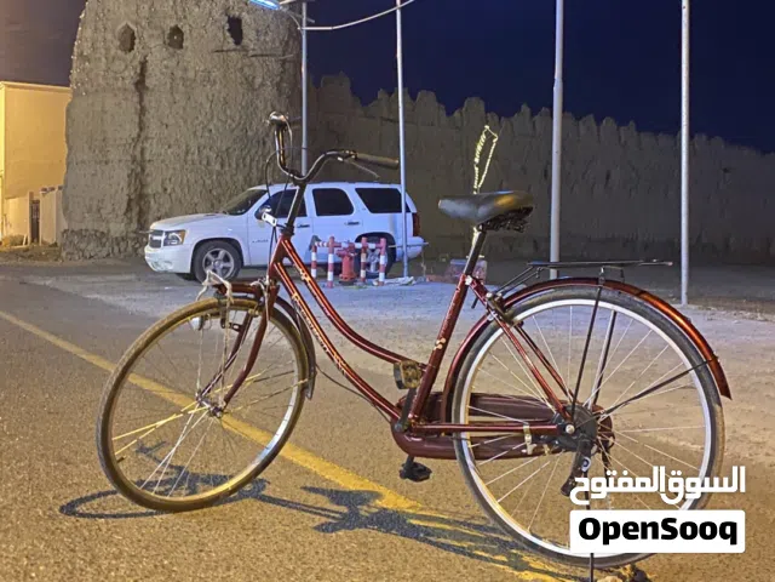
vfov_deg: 53.1
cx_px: 388
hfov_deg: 67.3
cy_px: 291
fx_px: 582
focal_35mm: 26
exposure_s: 1/8
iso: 640
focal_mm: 4.25
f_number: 1.8
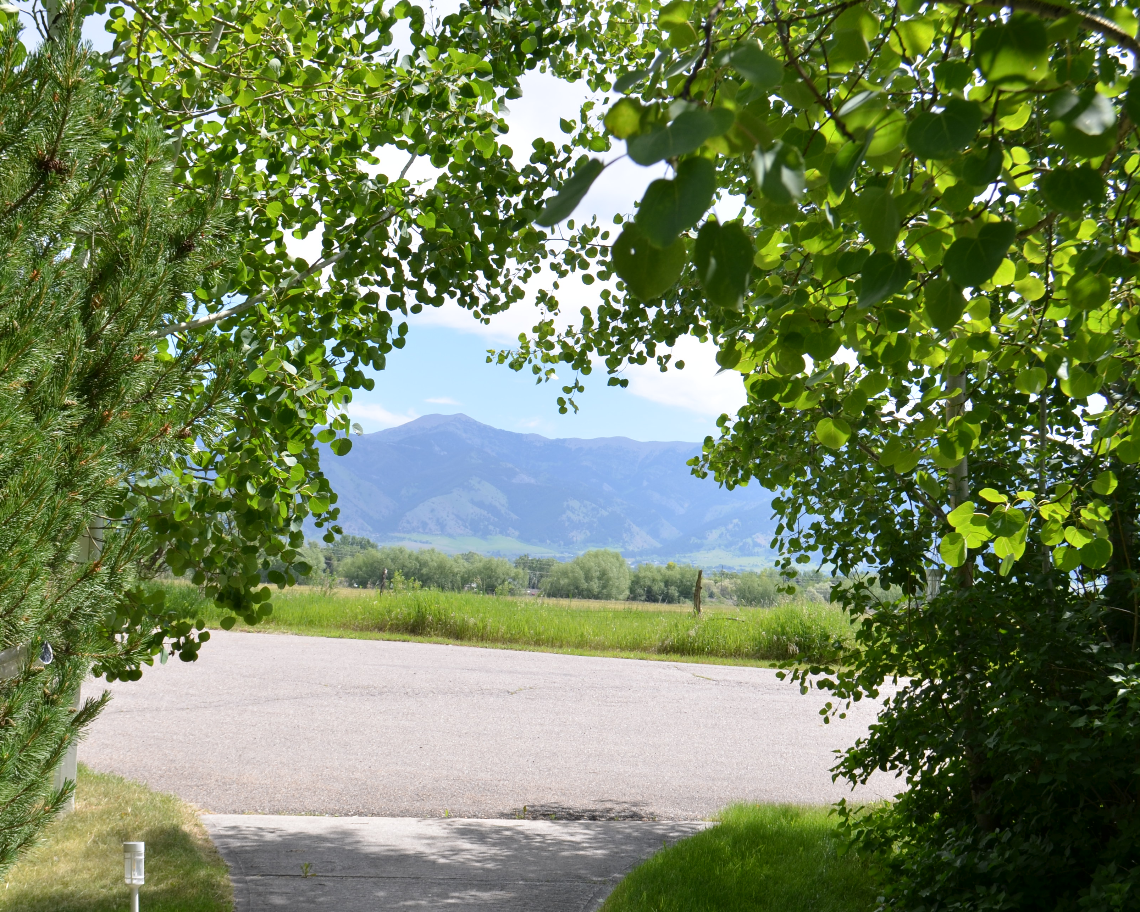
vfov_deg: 27.0
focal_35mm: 56
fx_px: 1890
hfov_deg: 33.4
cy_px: 577
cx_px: 416
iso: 100
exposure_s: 1/160
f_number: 7.1
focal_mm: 26
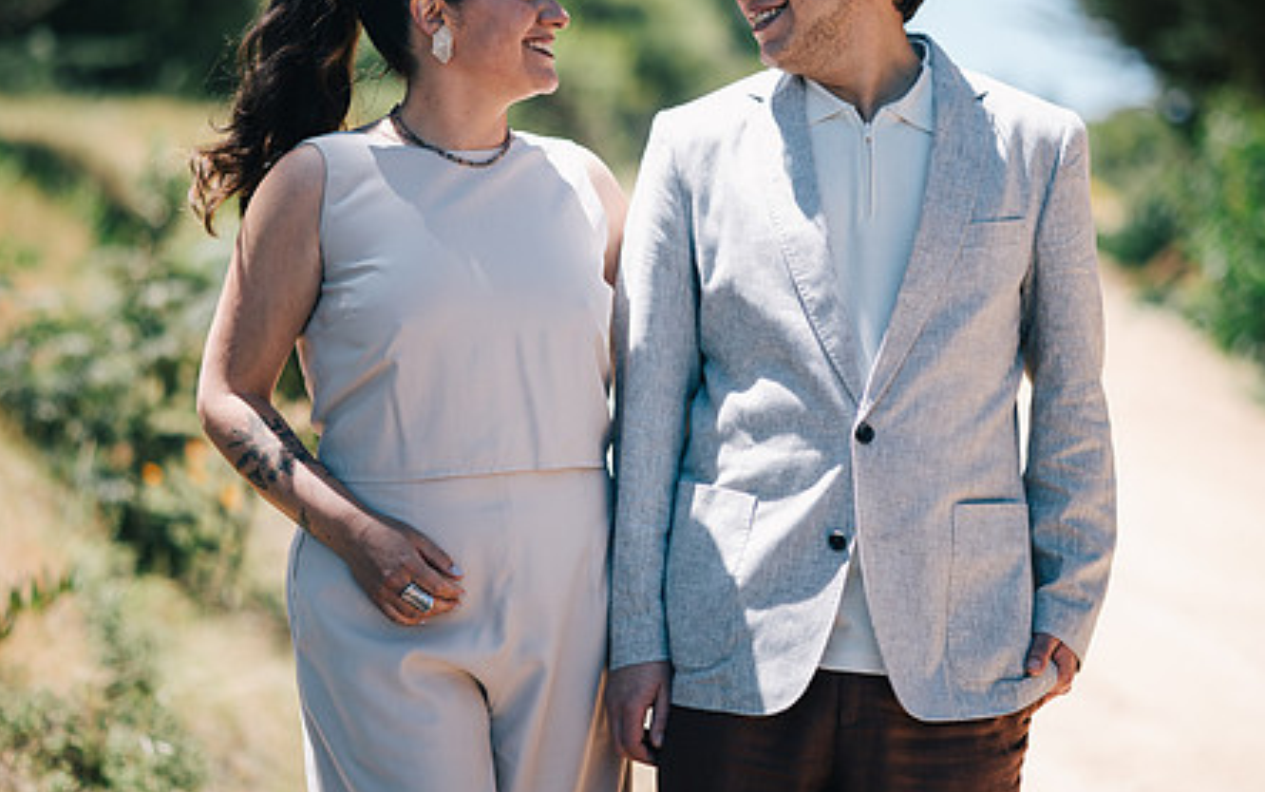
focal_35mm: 113
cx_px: 658
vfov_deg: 11.6
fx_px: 3898
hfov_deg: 18.4
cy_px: 299
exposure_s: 1/2500
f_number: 1.8
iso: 200
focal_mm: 85
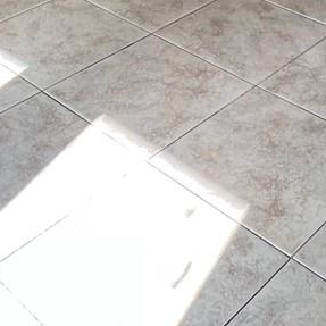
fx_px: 682
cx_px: 201
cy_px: -245
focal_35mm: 64
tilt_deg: -7.8
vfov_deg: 20.2
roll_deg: +0.2
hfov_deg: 26.8
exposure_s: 1/120
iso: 64
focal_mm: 1.57
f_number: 1.8
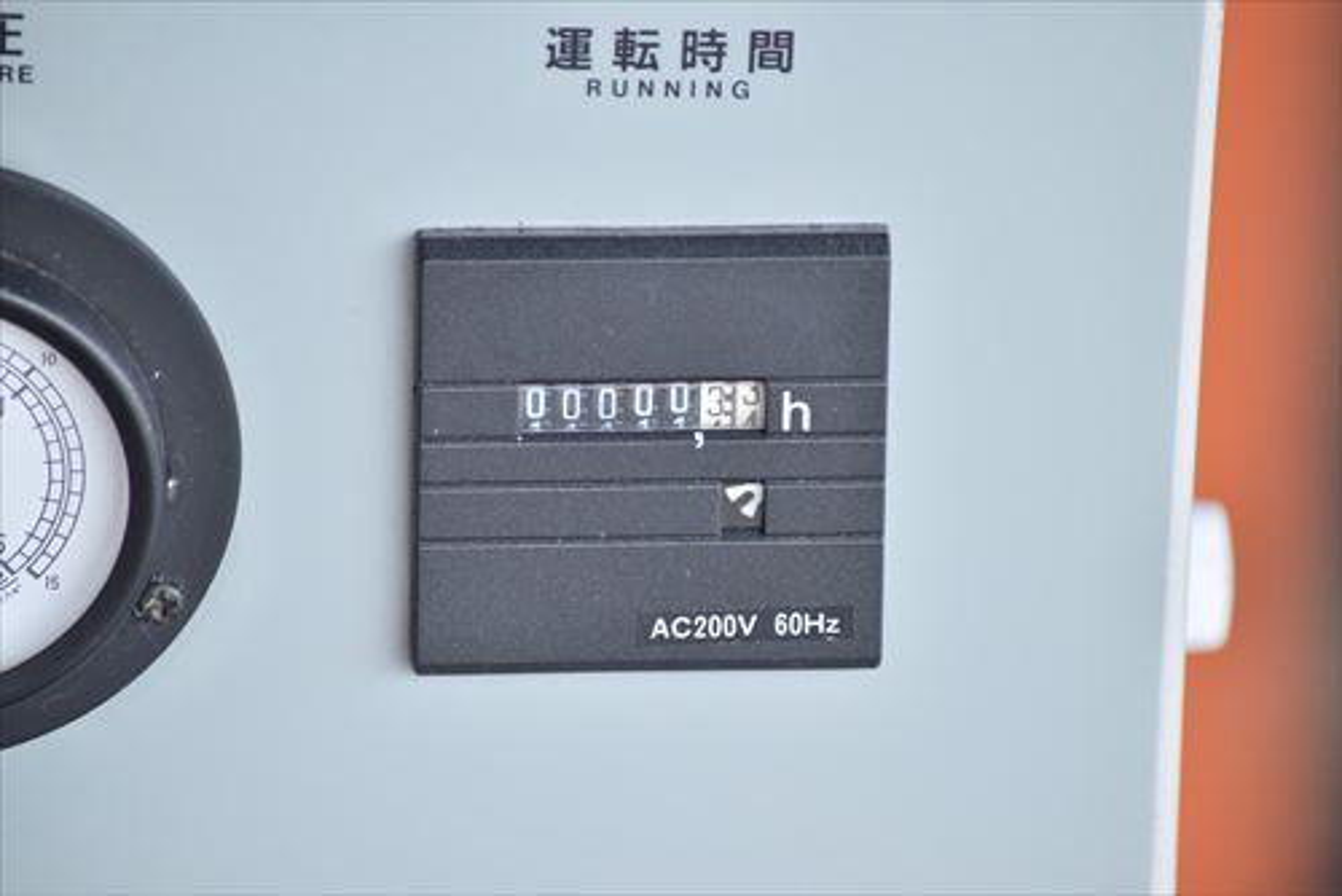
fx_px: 13427
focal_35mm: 360
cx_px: 671
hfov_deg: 5.7
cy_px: 448
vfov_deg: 3.8
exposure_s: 1/640
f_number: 6.3
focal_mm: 240
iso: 1250
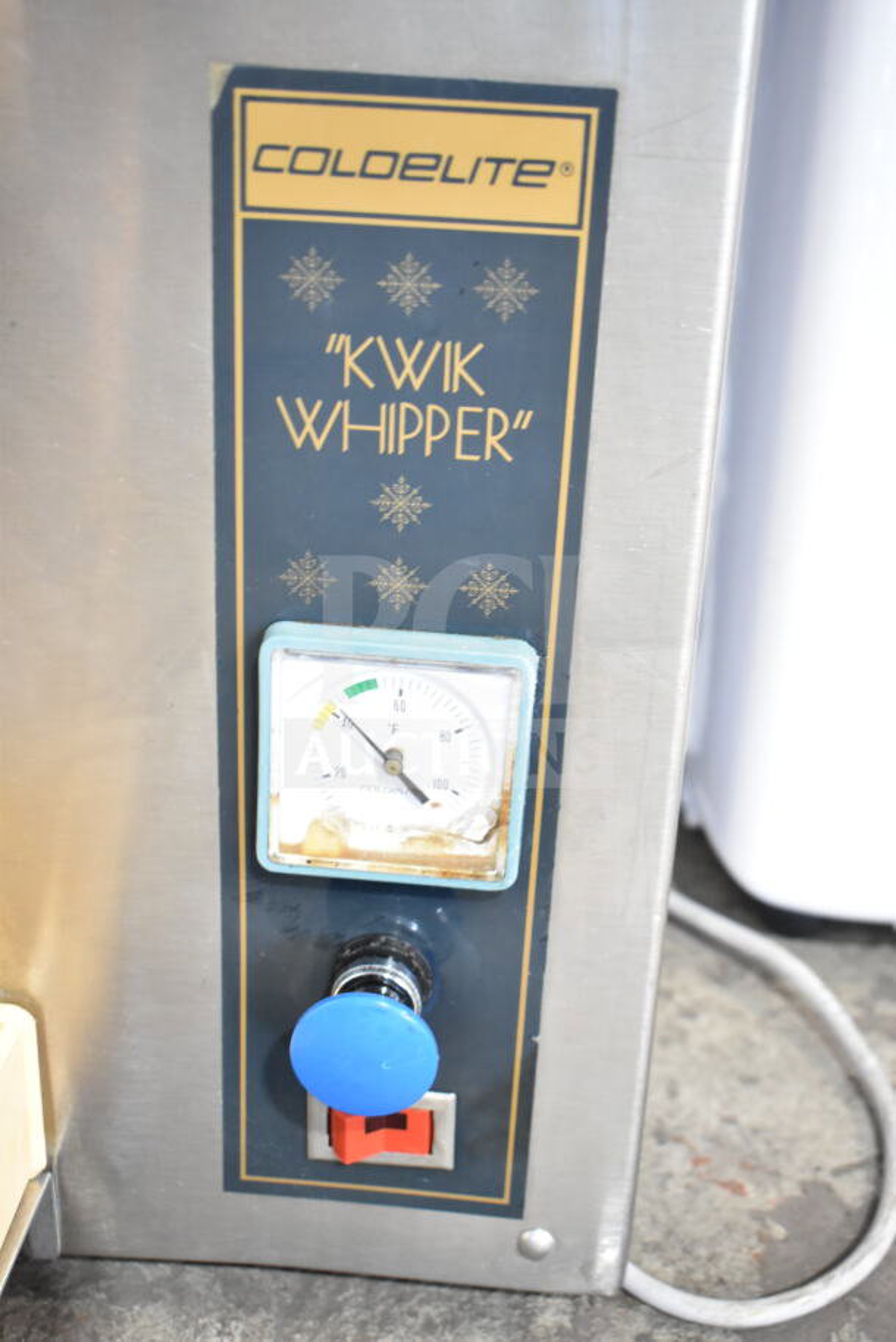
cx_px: 448
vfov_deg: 43.6
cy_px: 671
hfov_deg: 29.9
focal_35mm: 45
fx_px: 1679
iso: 2200
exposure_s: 1/50
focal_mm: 30
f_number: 4.2
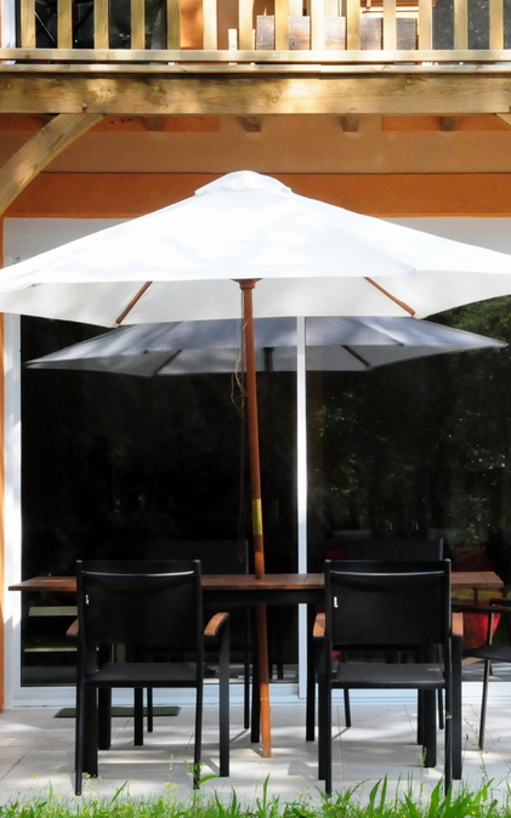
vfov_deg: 18.0
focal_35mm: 116
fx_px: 2586
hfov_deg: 11.2
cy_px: 411
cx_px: 408
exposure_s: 1/640
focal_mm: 50
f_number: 13
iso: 3200
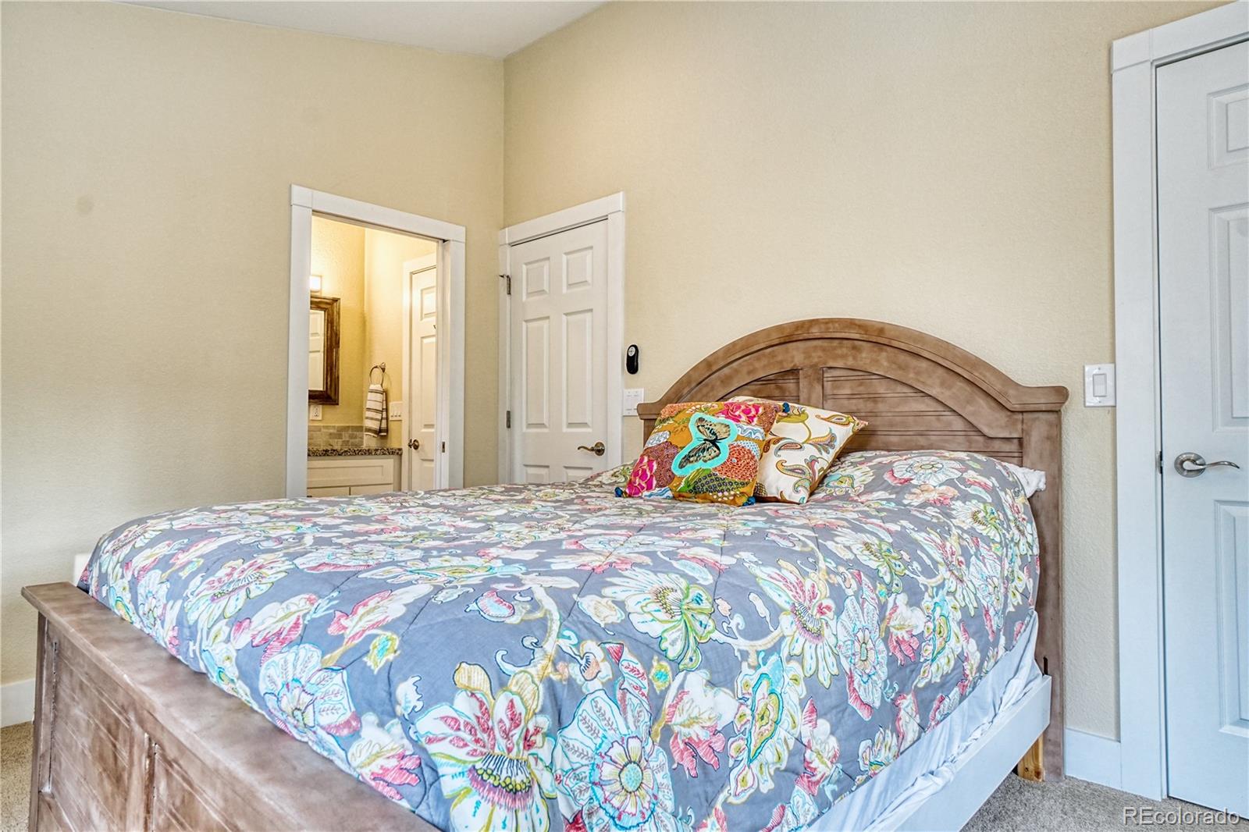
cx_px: 624
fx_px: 676
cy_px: 416
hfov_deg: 85.4
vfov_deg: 63.2
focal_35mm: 20
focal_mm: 13
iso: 500
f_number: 9
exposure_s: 1/13
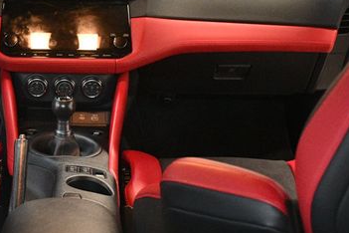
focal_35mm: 82
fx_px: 795
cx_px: 44
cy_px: 116
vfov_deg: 16.7
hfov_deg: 24.2
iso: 5000
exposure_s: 1/60
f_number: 4
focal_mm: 30
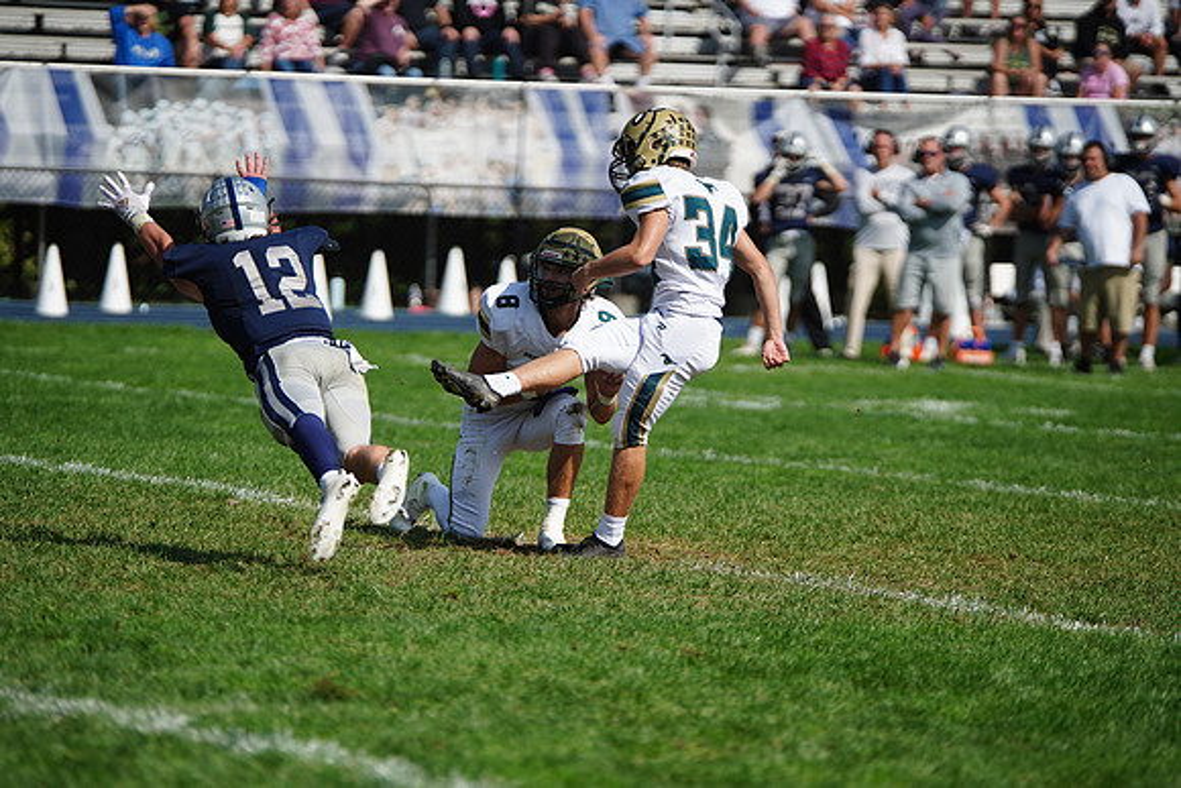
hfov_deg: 8.8
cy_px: 394
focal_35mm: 234
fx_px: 7678
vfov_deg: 5.9
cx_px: 590
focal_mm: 234
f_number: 2.8
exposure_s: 1/6400
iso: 400
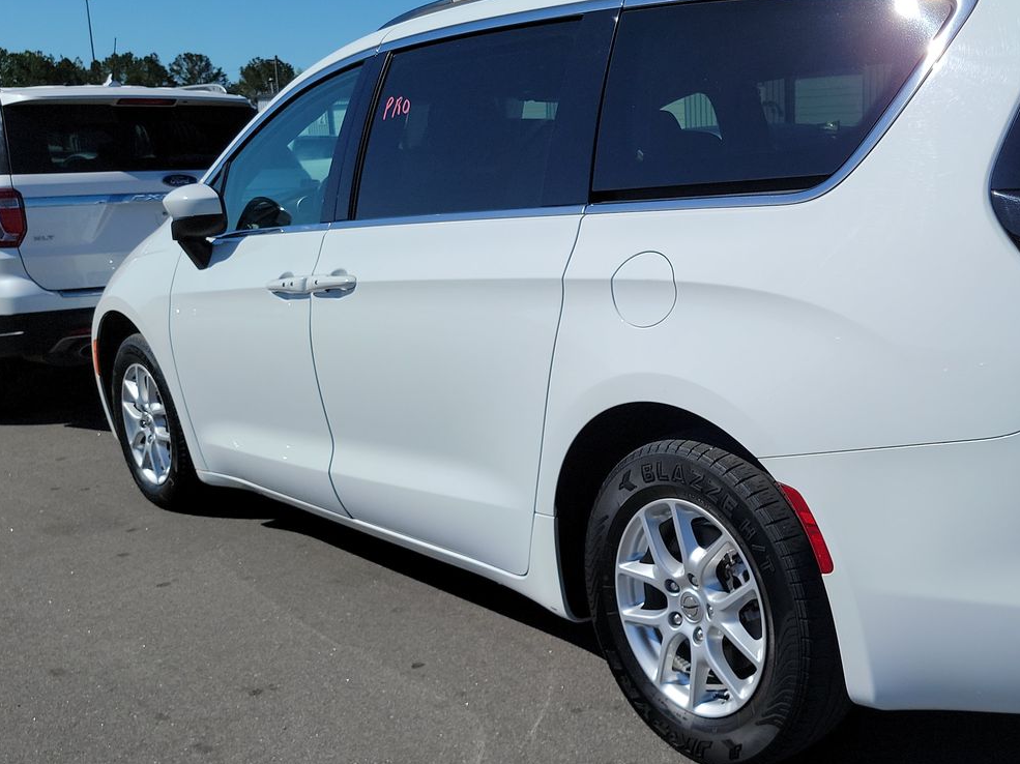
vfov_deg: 36.8
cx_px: 792
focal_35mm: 39
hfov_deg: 45.8
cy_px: 411
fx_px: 1149
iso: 50
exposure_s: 1/2010
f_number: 1.8
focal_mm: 6.7
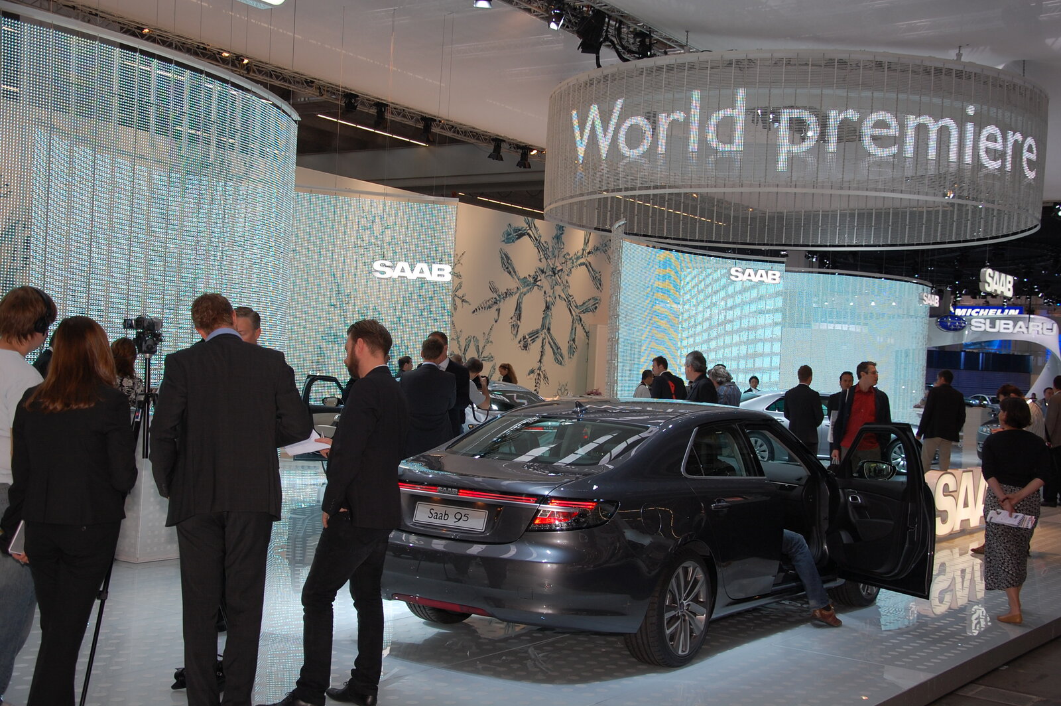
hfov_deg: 43.6
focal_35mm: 45
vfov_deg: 29.8
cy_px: 353
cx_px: 530
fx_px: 1325
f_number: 4.5
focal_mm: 30
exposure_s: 1/80
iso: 200
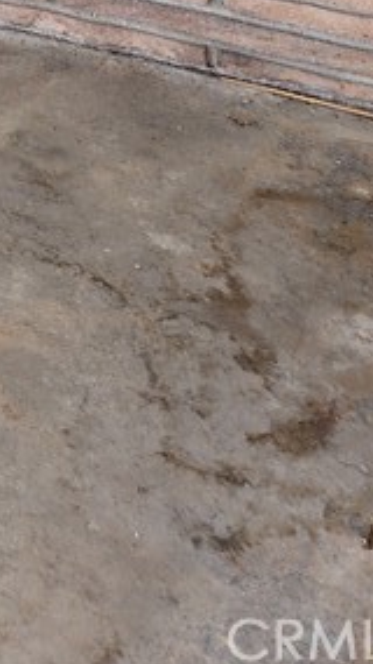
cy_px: -520
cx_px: -429
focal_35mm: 90
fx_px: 1585
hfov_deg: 11.7
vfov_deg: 18.6
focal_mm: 6.4
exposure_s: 1/180
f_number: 1.8
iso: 40
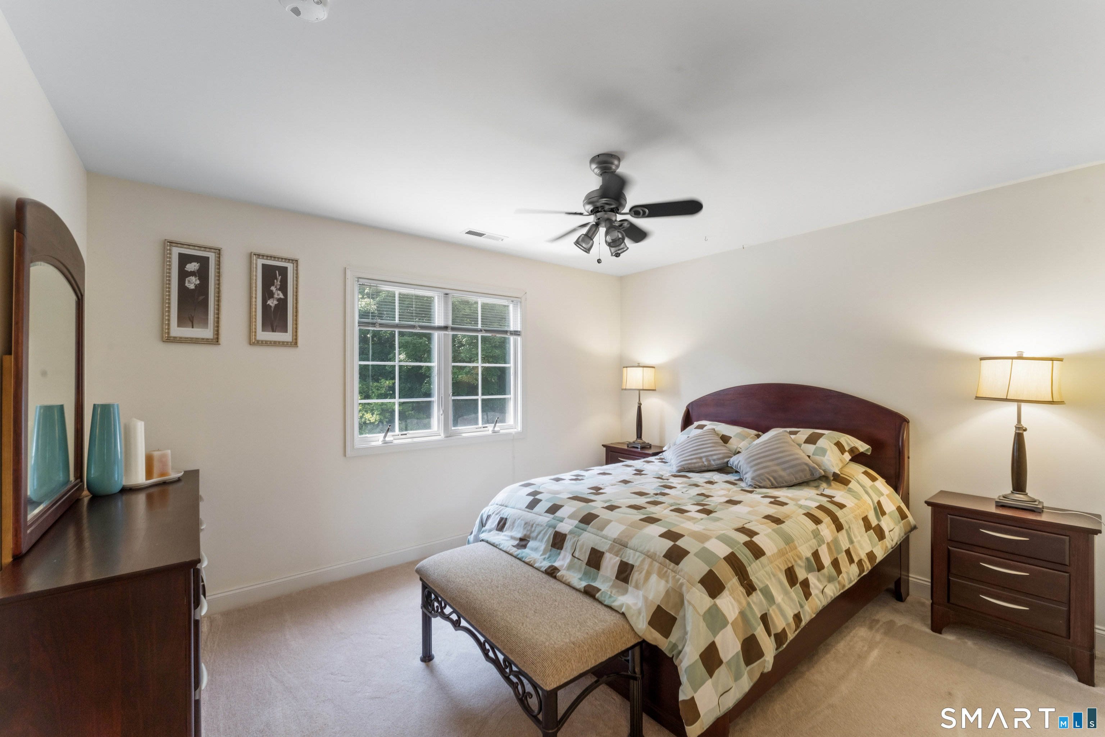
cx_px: 552
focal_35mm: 14
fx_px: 430
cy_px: 368
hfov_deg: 104.3
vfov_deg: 81.2
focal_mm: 14
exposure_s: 1/8
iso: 400
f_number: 13
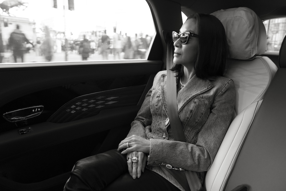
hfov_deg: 65.5
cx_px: 143
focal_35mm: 28
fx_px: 222
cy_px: 96
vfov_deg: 46.4
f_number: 3.5
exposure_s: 1/60
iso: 1600
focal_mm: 28
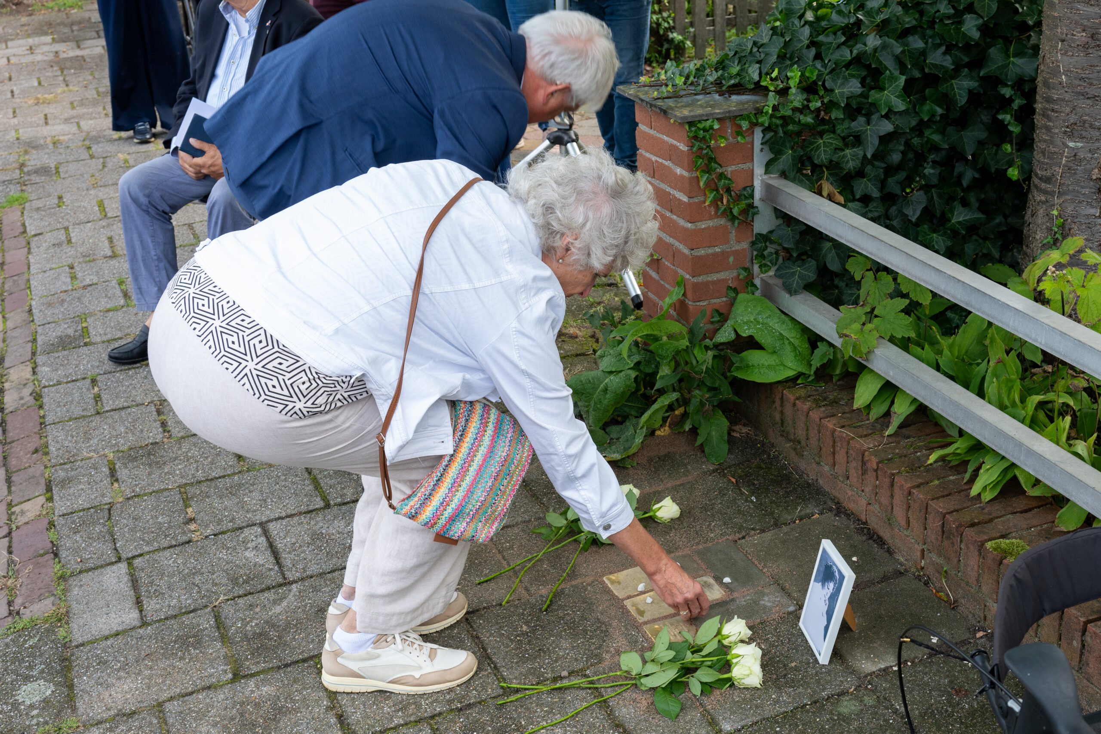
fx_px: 1132
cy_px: 367
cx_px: 550
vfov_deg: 35.9
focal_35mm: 37
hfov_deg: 51.9
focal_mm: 37
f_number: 7.1
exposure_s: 1/160
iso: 500
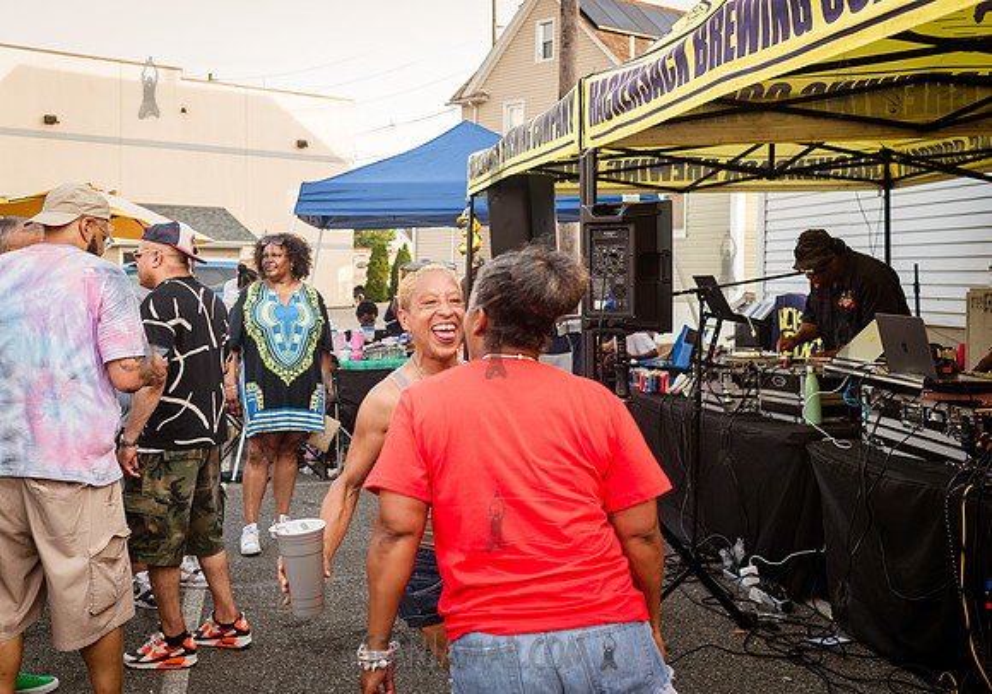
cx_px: 416
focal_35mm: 41
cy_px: 315
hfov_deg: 46.8
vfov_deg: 33.8
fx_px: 1141
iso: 640
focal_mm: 35
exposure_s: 1/250
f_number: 4
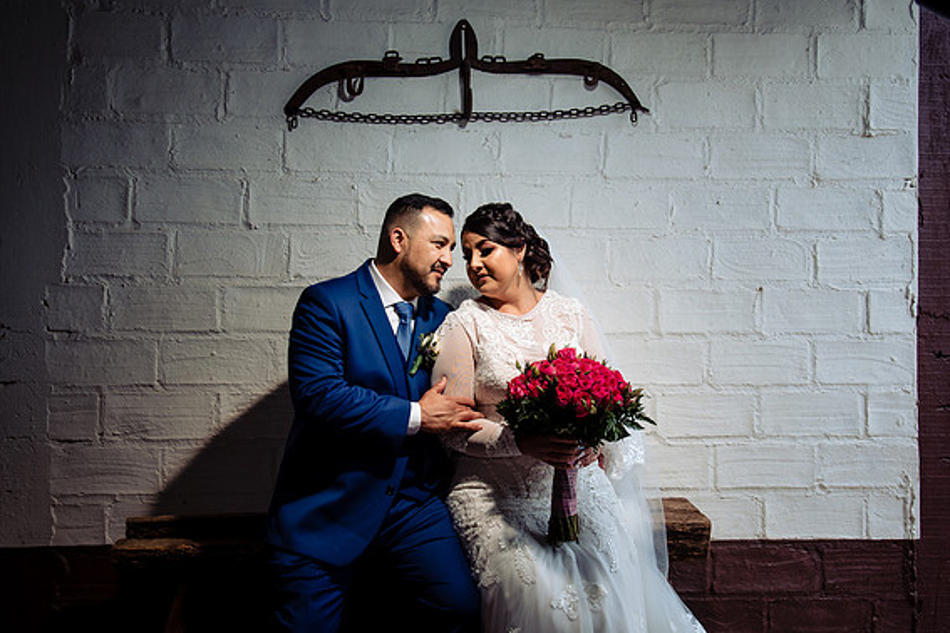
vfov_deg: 36.9
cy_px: 319
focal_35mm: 36
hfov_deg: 53.1
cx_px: 472
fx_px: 950
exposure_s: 1/200
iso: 320
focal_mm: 35
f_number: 8
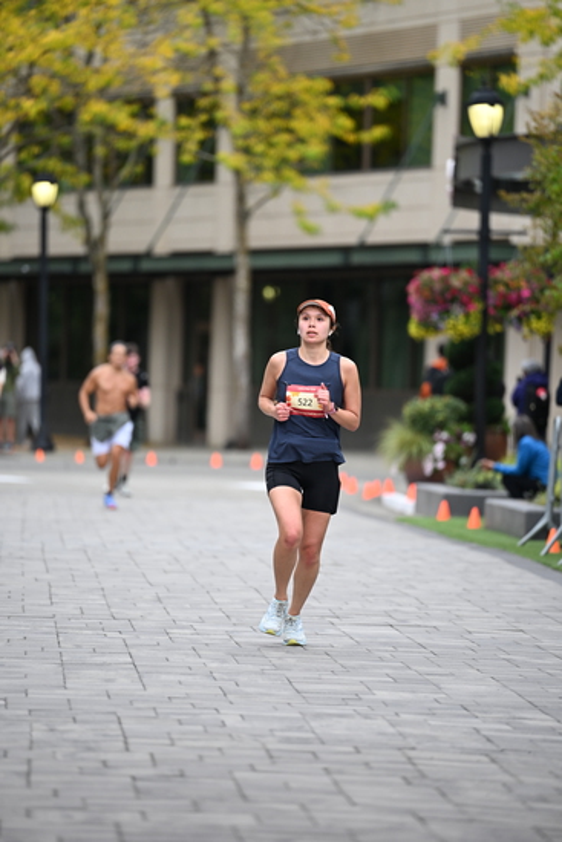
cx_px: 281
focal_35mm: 200
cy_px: 421
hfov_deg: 6.9
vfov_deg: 10.3
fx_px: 4680
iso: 640
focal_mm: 200
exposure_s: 1/2000
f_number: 2.8
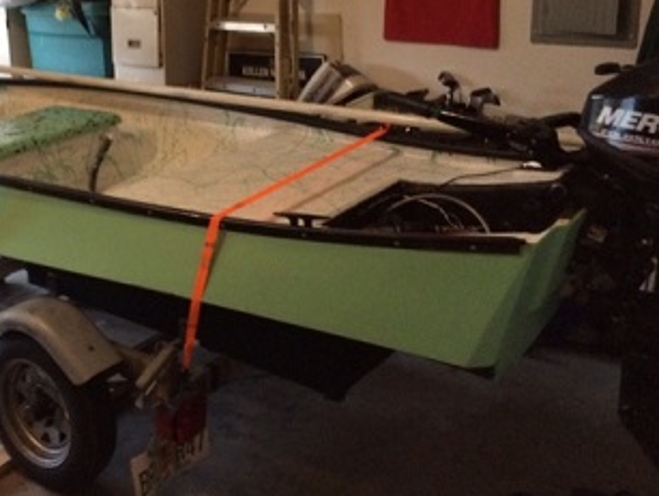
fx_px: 839
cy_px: 133
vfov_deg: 32.4
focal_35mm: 44
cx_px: 167
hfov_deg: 41.7
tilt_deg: -15.3
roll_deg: +2.3
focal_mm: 4.15
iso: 250
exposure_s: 1/30
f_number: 2.2
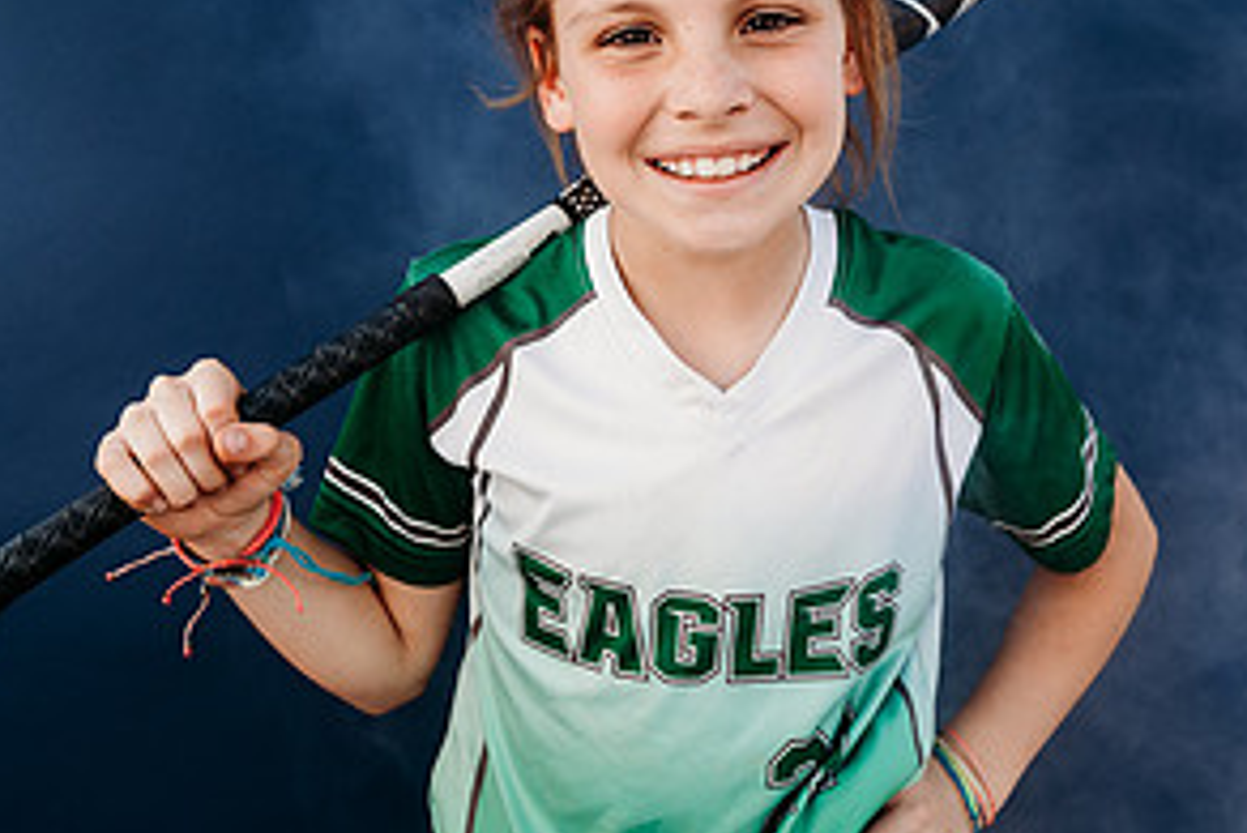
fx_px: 1282
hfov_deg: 51.9
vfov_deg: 35.7
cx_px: 619
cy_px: 290
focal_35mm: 37
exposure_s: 1/160
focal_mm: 24
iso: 100
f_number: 5
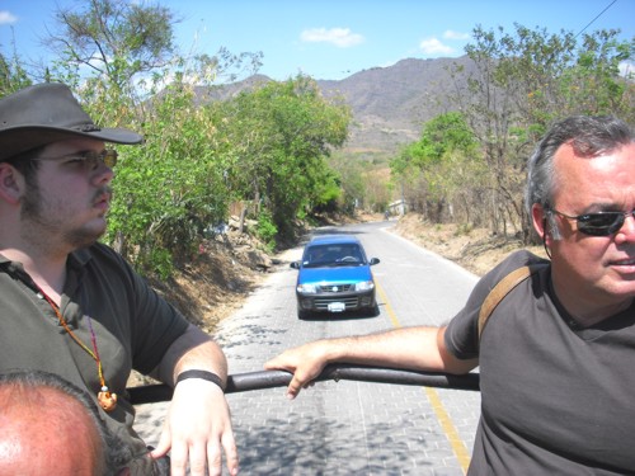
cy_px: 238
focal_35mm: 38
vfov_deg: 37.7
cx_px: 318
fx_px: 697
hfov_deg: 49.0
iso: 64
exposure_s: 1/200
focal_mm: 6.2
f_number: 5.6
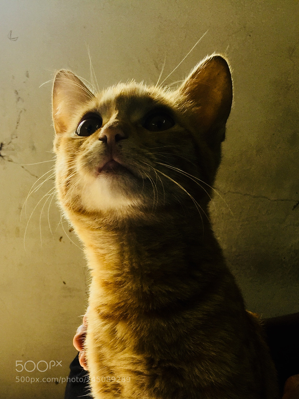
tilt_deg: -7.6
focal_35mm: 29
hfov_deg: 48.2
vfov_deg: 61.7
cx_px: 150
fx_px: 334
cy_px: 200
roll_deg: -3.1
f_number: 2.2
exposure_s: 1/100
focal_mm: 4.15
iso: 32
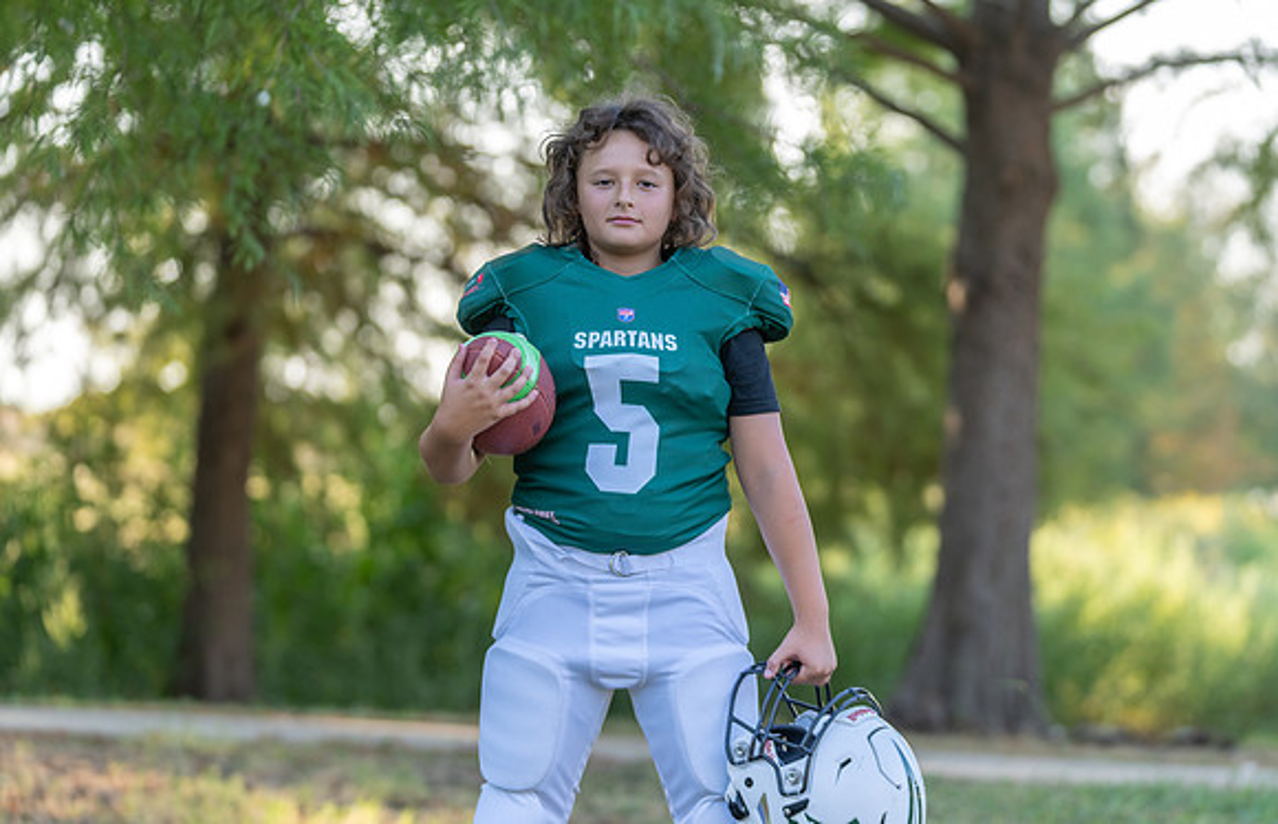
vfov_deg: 10.5
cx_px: 668
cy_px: 376
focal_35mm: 128
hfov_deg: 16.2
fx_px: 4492
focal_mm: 107
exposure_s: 1/320
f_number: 2.8
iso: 160
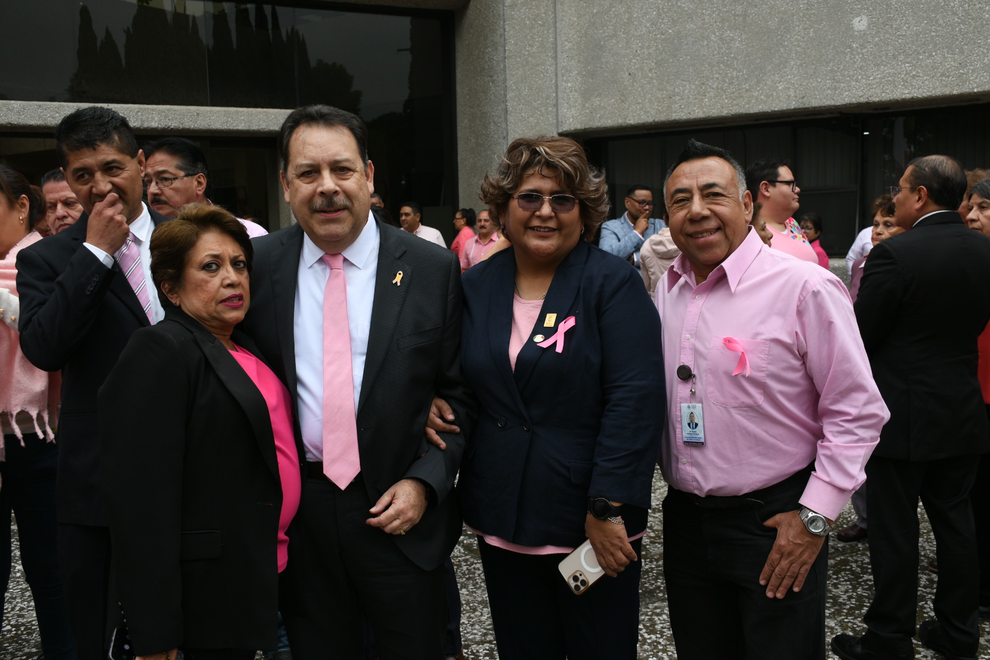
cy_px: 330
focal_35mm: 34
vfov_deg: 38.9
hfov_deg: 55.8
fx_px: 935
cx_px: 495
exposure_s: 1/160
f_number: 6.3
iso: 160
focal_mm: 23
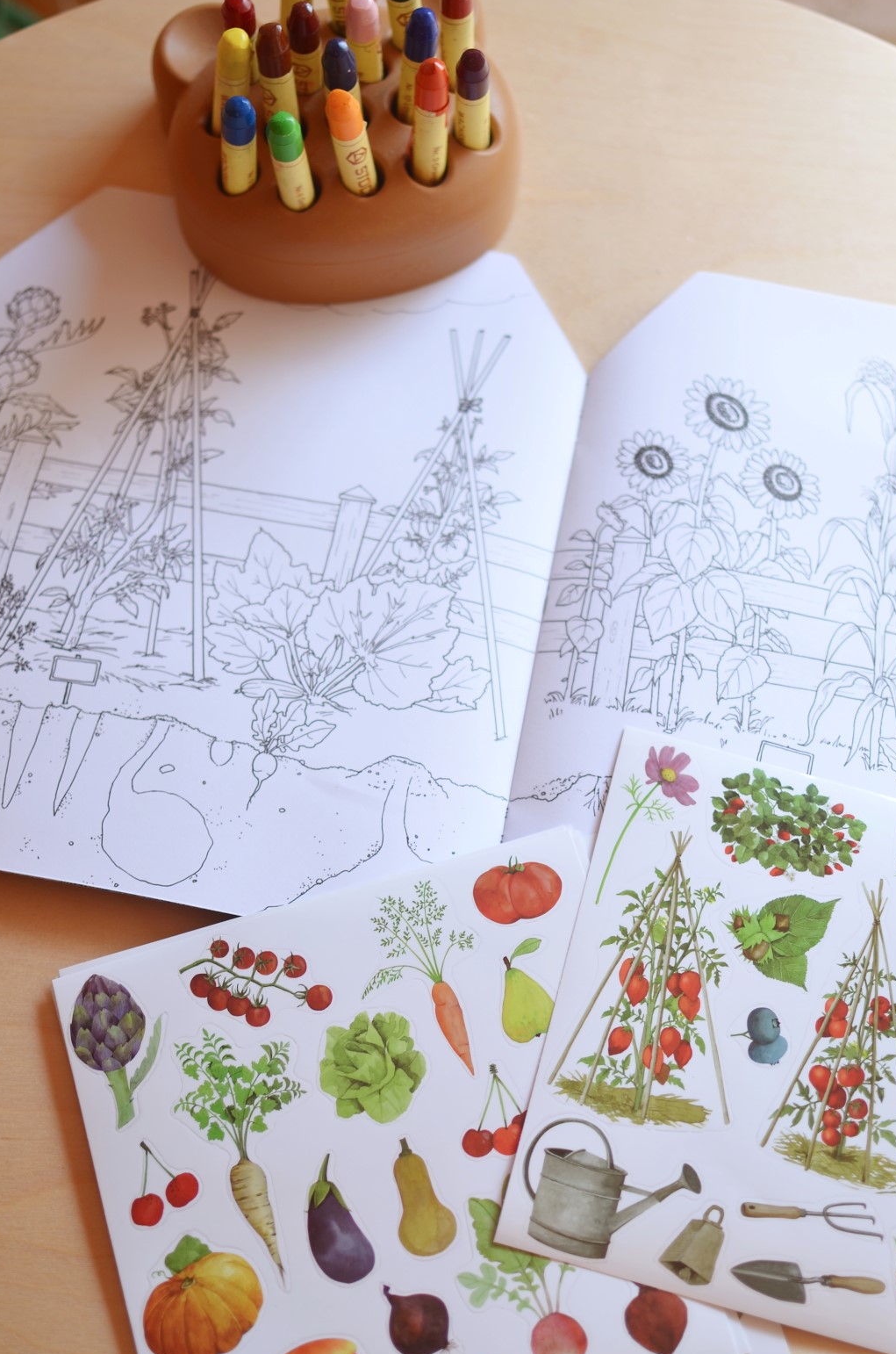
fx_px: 2083
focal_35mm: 56
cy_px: 649
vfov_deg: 36.0
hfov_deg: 24.3
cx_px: 441
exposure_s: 1/100
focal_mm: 35
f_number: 2.2
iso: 100
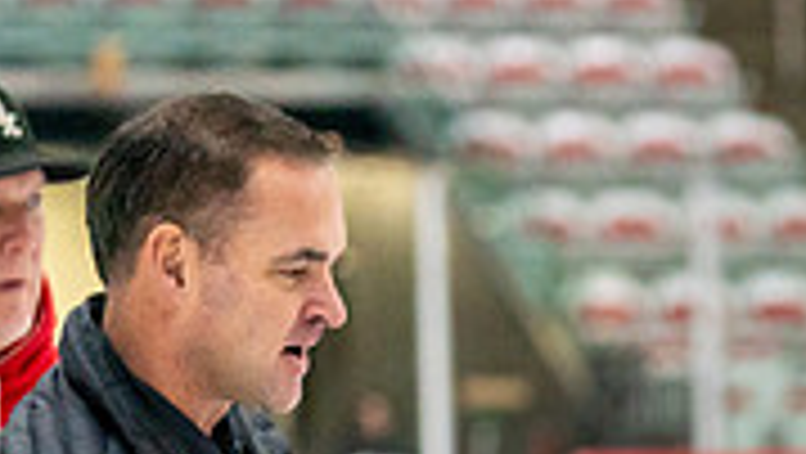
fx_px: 7144
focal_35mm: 334
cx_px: 861
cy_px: 684
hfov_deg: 6.4
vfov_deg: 3.6
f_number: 2.8
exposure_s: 1/1250
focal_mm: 91
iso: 3200
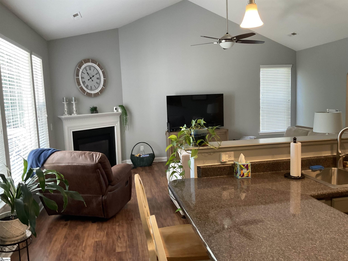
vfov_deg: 48.2
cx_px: 174
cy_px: 130
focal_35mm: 29
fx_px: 292
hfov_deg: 61.7
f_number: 1.8
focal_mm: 3
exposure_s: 1/60
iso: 160
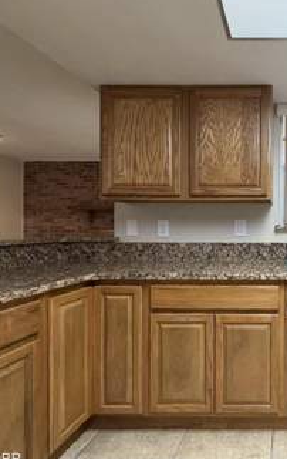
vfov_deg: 79.6
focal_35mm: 22
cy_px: 225
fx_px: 275
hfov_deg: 46.5
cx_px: 284
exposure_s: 1/60
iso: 250
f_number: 2.2
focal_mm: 2.22
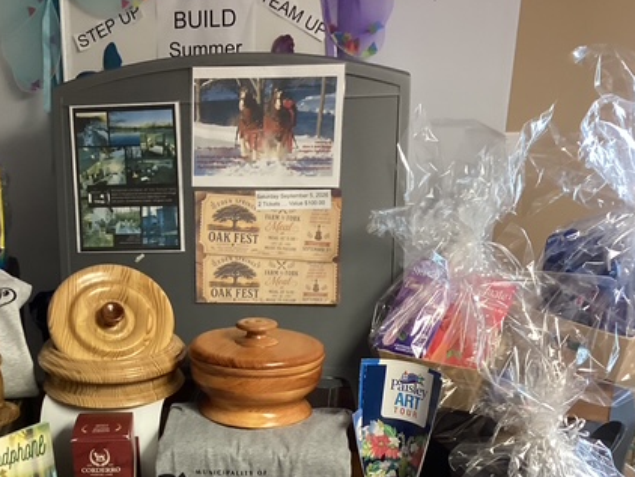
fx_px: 863
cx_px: 188
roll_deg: +1.8
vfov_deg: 30.5
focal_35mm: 47
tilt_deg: -19.7
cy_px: 345
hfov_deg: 39.7
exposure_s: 1/60
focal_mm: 3.3
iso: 250
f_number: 2.4
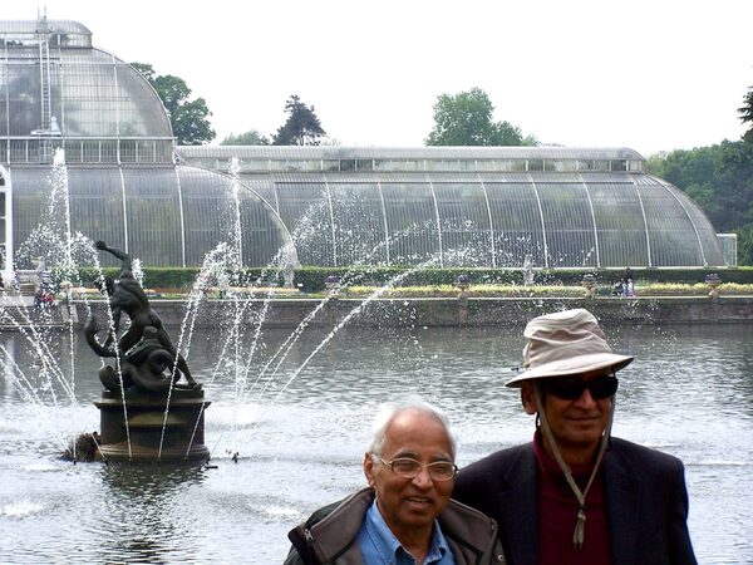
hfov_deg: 16.8
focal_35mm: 117
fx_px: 2545
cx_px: 376
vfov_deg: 12.7
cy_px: 282
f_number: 4.5
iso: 80
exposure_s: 1/500
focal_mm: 19.4
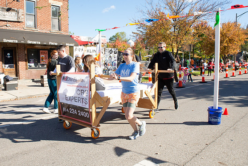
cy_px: 91
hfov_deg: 60.9
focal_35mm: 30
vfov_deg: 43.0
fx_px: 210
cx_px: 107
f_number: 11
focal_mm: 24
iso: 500
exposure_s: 1/320
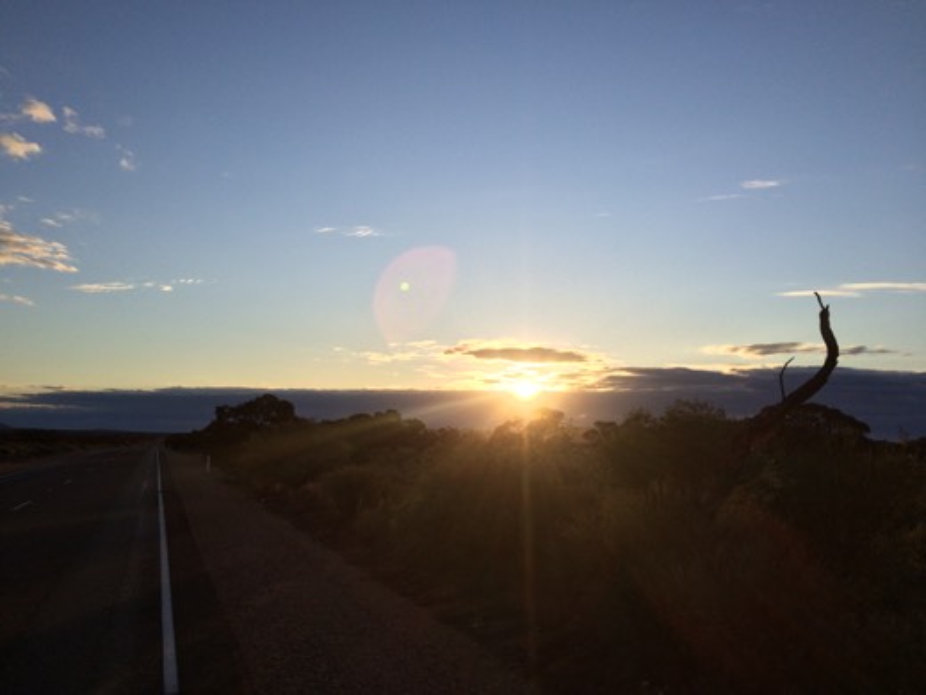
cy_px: 348
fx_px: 776
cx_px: 463
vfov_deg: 48.2
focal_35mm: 29
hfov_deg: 61.7
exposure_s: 1/2740
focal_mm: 4.15
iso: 32
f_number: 2.2
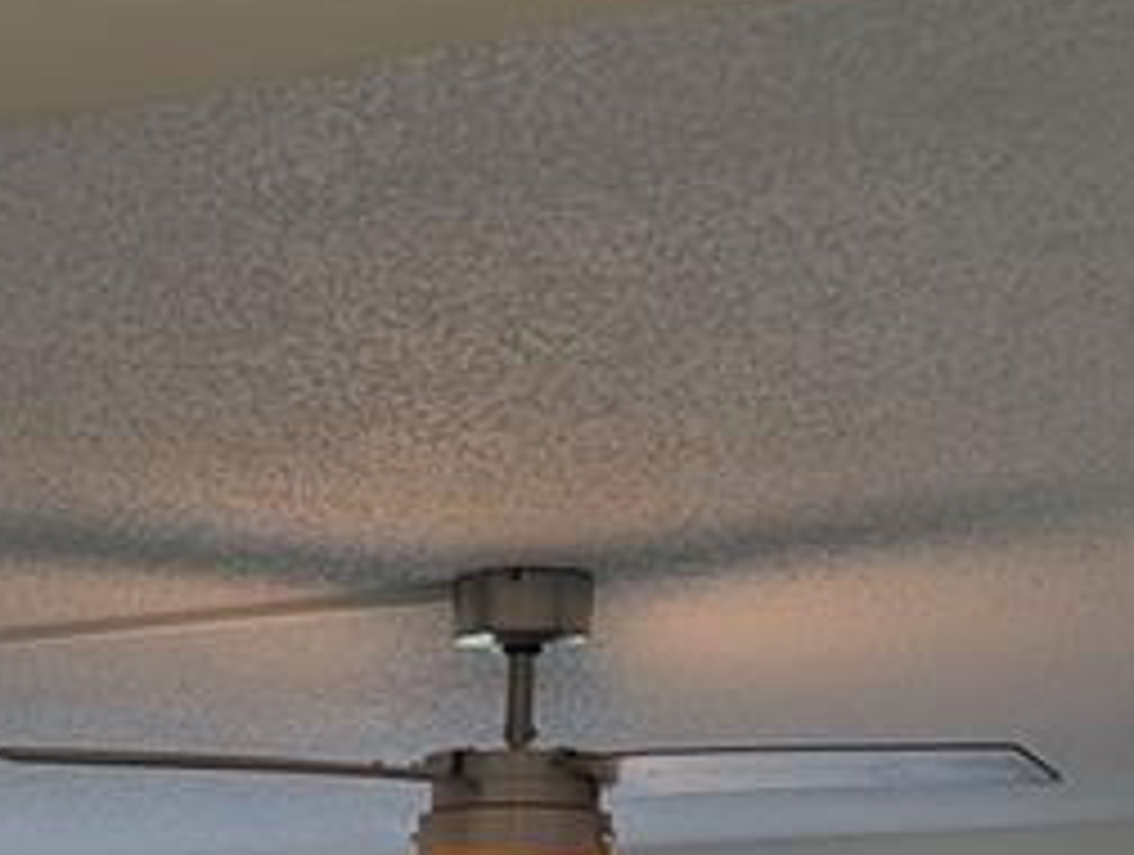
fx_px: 3184
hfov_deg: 19.7
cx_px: 63
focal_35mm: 97
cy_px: 1696
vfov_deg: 13.2
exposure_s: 1/130
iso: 20
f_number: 1.68
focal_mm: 6.9
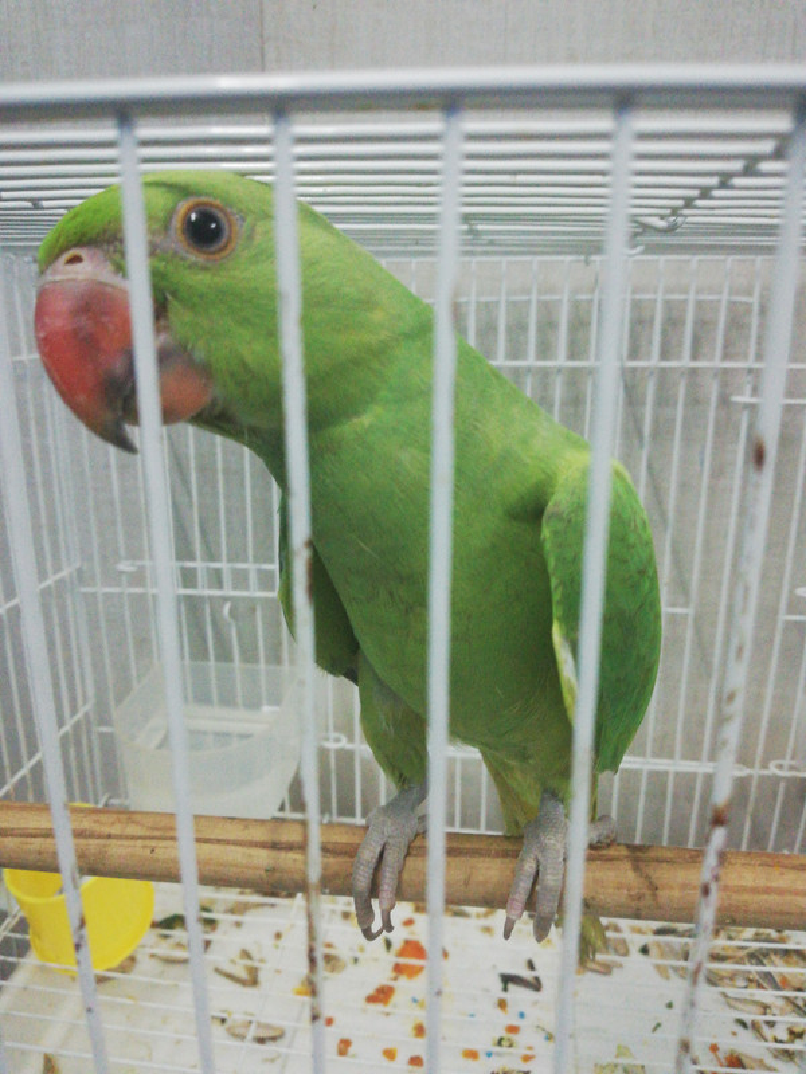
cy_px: 537
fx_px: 807
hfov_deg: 53.1
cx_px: 403
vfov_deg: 67.3
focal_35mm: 26
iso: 640
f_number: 2.2
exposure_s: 1/20
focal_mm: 3.81
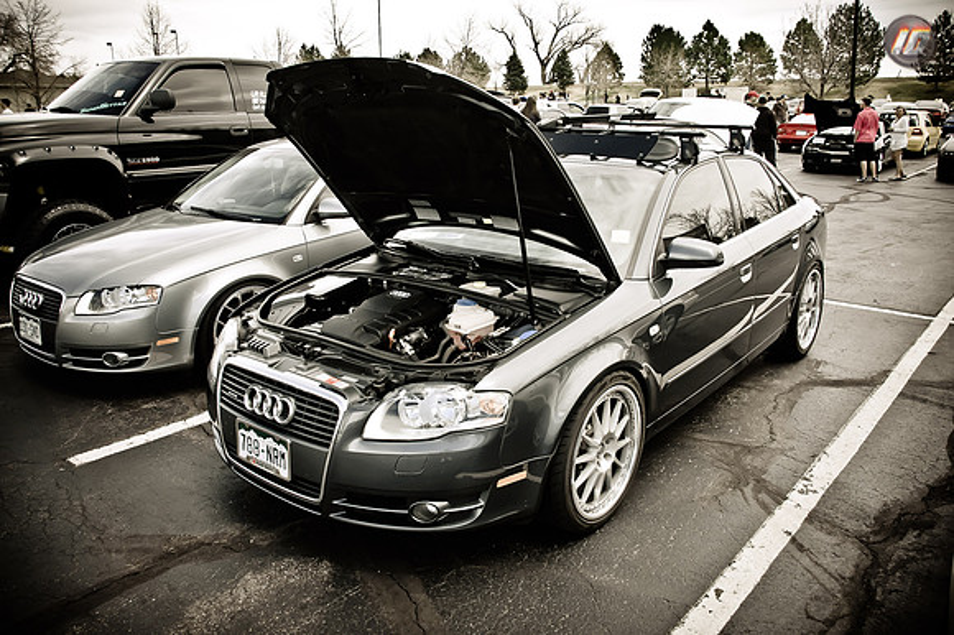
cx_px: 477
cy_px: 318
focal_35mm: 30
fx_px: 795
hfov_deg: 62.0
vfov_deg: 43.6
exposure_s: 1/125
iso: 200
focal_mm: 20
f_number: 5.6
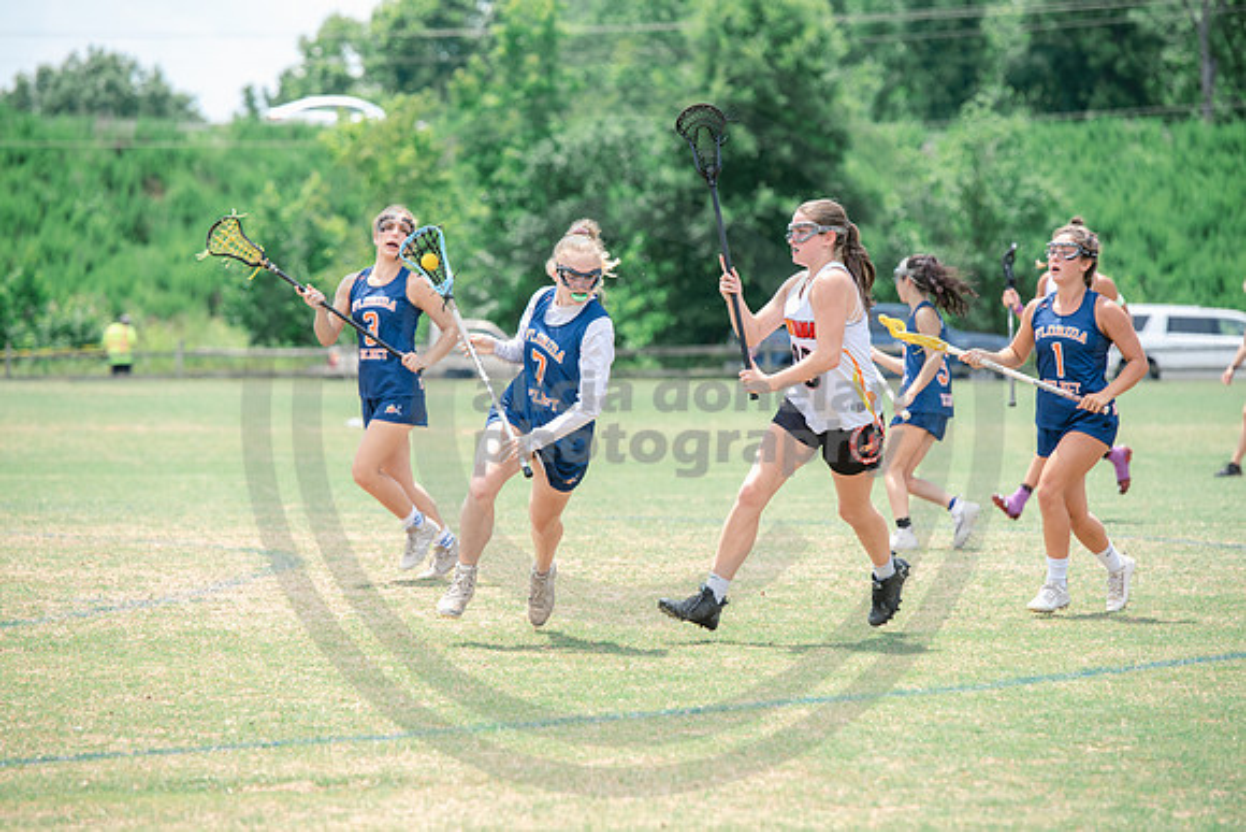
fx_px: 6924
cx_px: 623
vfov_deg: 6.9
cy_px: 416
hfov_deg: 10.3
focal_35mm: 200
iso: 250
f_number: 4.5
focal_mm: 200
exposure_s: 1/1250
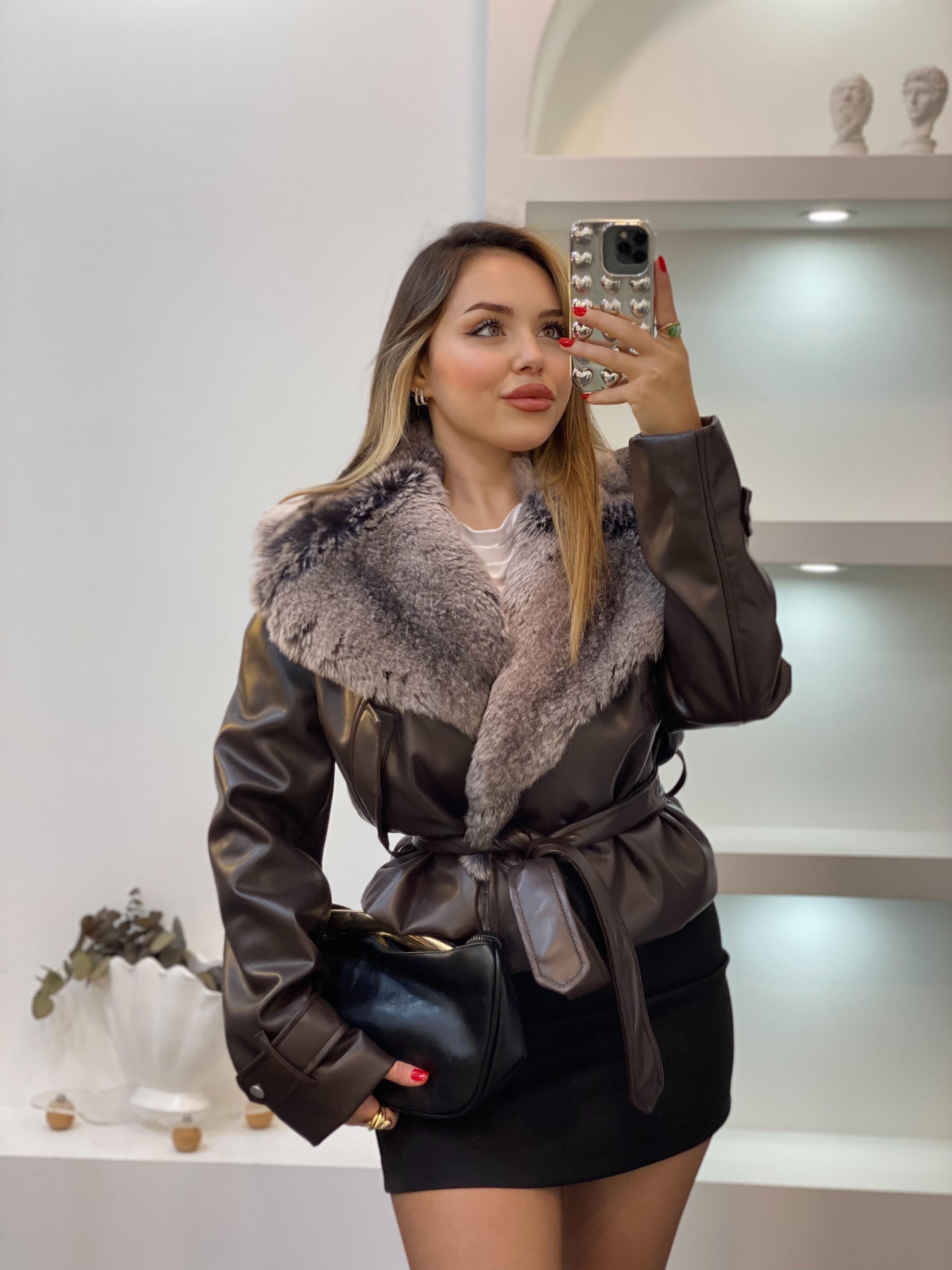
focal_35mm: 52
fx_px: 1907
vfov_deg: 36.8
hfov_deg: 28.0
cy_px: 635
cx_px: 476
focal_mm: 6
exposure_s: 1/100
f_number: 2
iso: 100
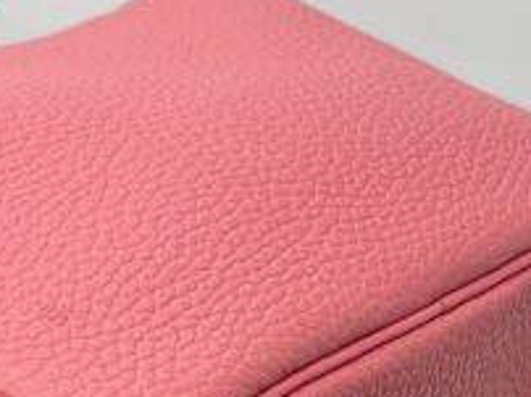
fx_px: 2022
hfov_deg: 14.7
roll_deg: -0.4
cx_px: -16
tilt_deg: -27.8
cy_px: 371
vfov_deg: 11.1
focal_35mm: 132
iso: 32
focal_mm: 5.7
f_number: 1.5
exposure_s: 1/117
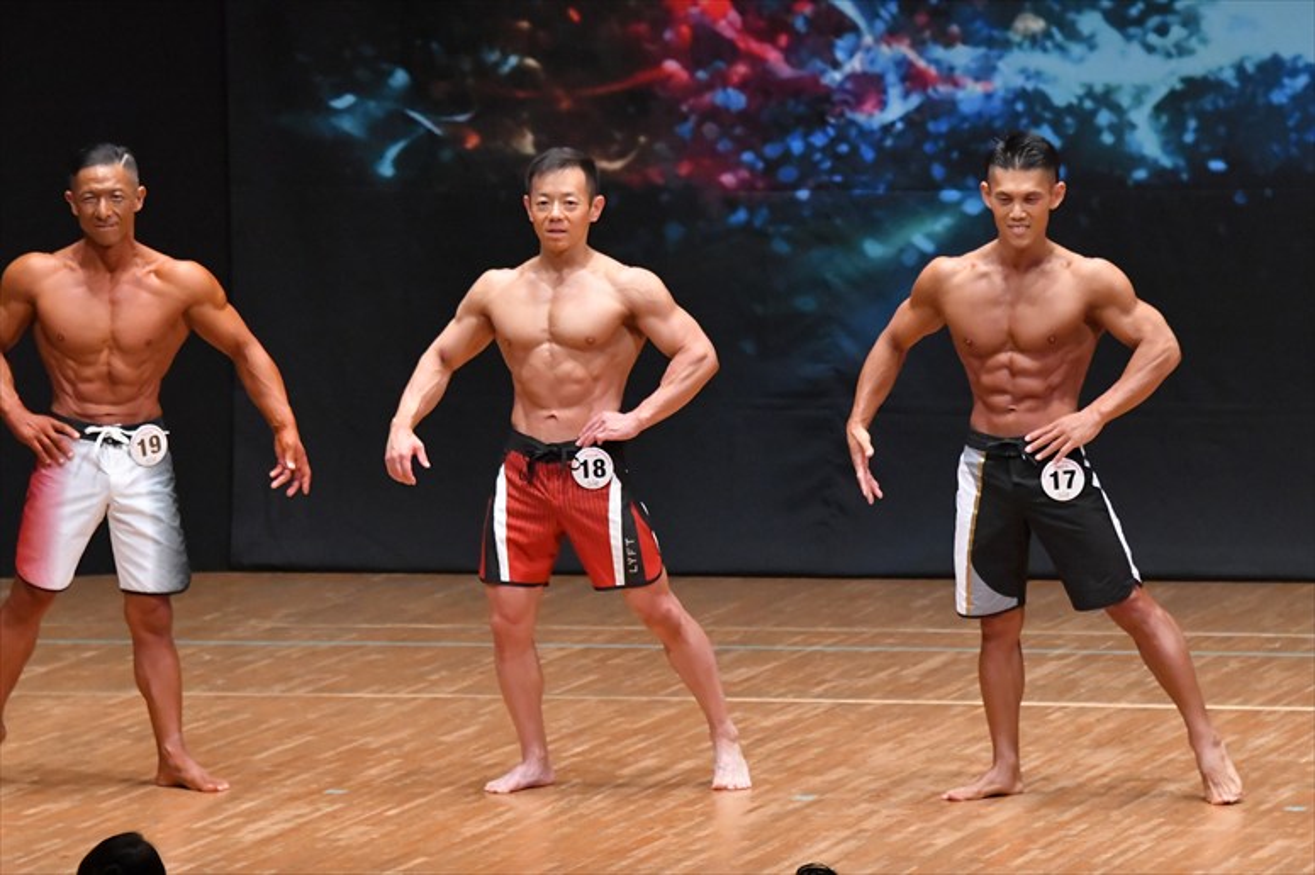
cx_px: 658
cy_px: 438
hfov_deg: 7.6
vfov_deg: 5.1
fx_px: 9858
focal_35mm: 270
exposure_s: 1/400
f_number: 5.6
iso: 8000
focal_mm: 180
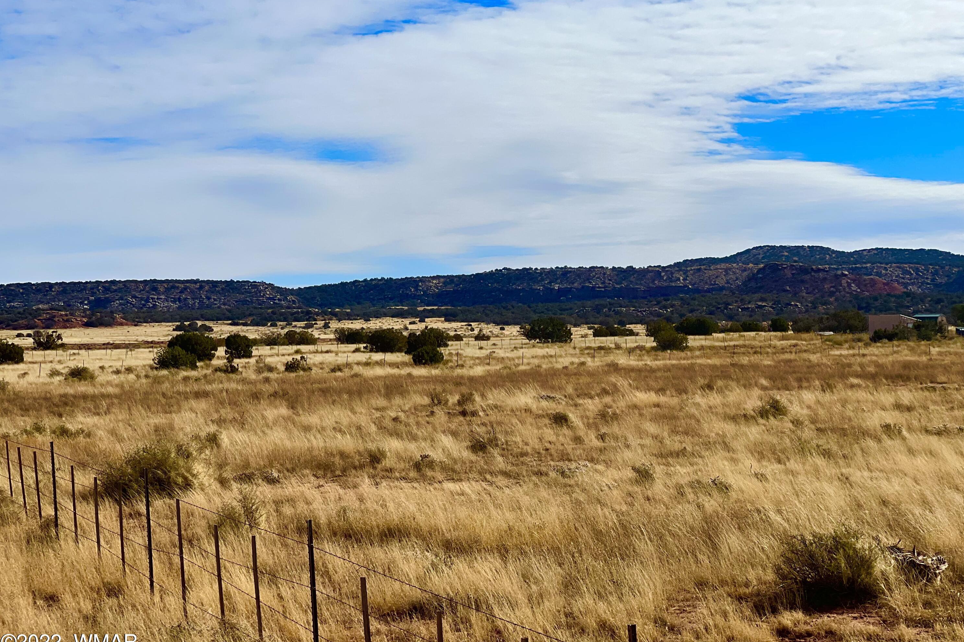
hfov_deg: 25.1
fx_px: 2169
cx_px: 487
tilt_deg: +0.5
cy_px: 310
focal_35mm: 81
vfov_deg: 16.9
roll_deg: +1.1
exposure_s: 1/2096
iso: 32
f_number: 2.8
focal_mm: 9
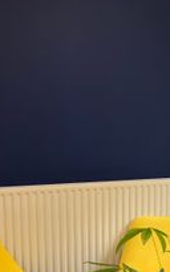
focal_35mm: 58
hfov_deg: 20.7
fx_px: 430
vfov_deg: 34.7
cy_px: 184
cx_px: 209
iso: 80
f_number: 1.8
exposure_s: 1/100
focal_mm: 3.99
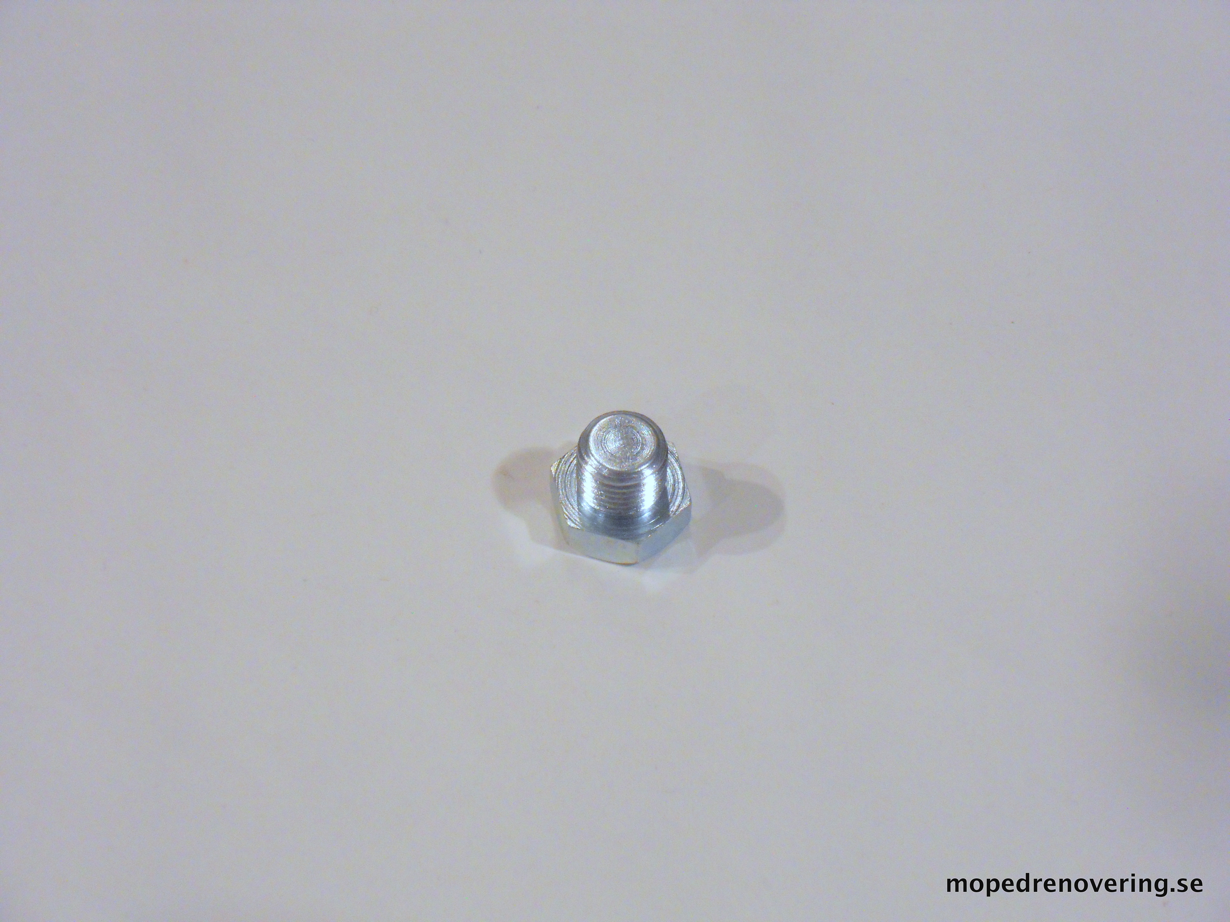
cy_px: 461
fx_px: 3909
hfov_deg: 17.9
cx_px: 615
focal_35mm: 110
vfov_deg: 13.5
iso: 400
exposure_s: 1/45
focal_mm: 19.3
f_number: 5.6
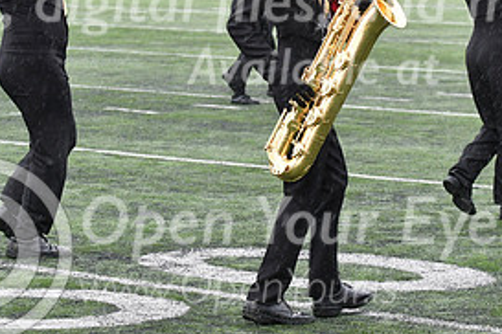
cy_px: 98
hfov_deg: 9.2
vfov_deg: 6.2
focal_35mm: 223
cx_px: 314
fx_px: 3109
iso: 1000
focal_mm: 70
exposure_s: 1/400
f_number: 4
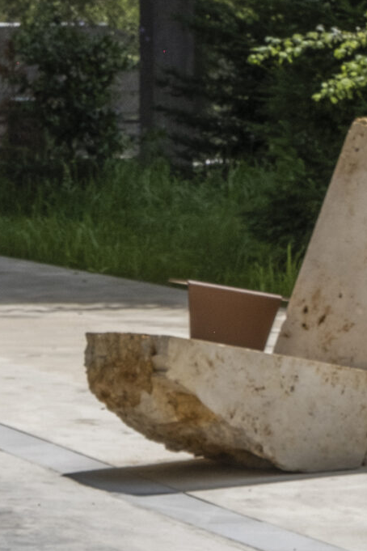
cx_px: -59
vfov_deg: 9.4
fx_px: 3333
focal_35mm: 218
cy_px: 476
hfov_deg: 6.3
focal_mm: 38.8
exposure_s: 1/500
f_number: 13
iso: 500
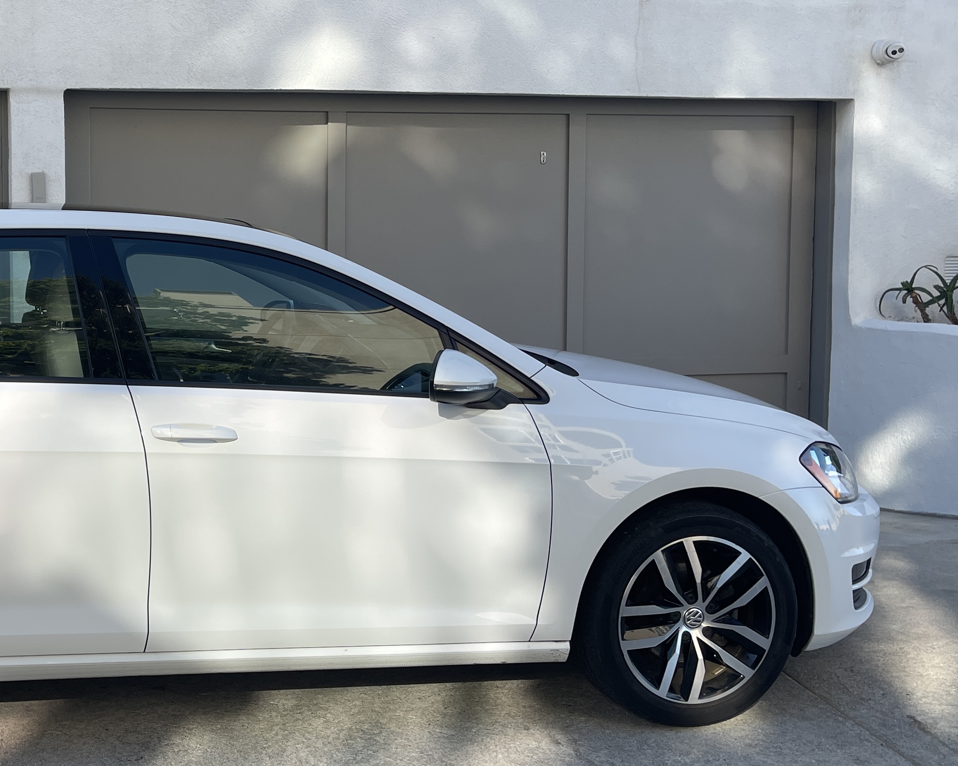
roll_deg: +0.6
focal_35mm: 47
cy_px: 307
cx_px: 163
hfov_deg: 37.8
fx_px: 1333
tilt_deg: -3.6
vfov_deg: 32.0
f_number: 1.6
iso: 32
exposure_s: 1/1038
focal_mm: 5.1
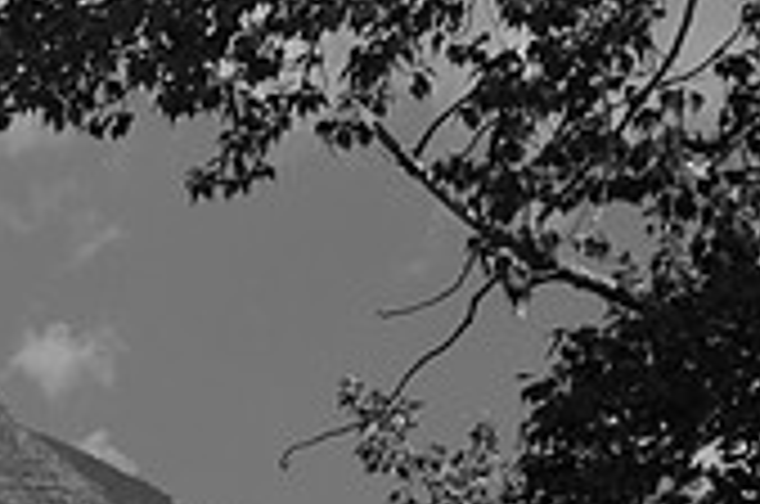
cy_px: 495
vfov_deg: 4.8
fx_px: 5978
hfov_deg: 7.2
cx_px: -328
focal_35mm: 284
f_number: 8
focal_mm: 55
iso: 200
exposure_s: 1/250
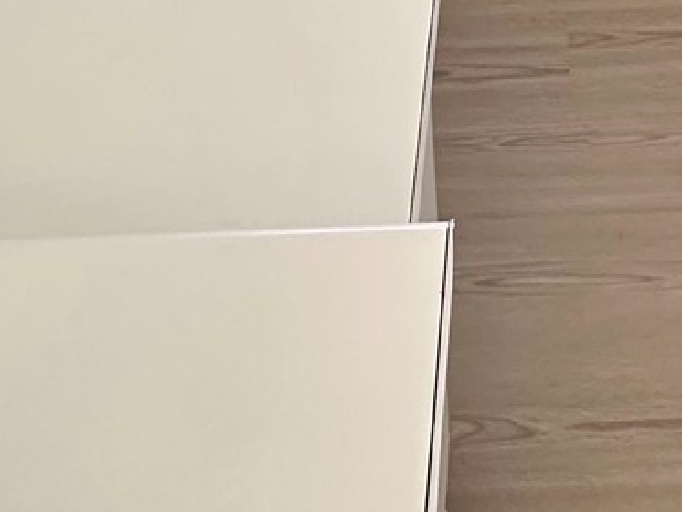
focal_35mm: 60
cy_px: -549
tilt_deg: -14.5
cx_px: 565
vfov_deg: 17.0
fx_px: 1182
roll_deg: +1.0
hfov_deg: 31.2
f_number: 2.2
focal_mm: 2.22
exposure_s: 1/120
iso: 250
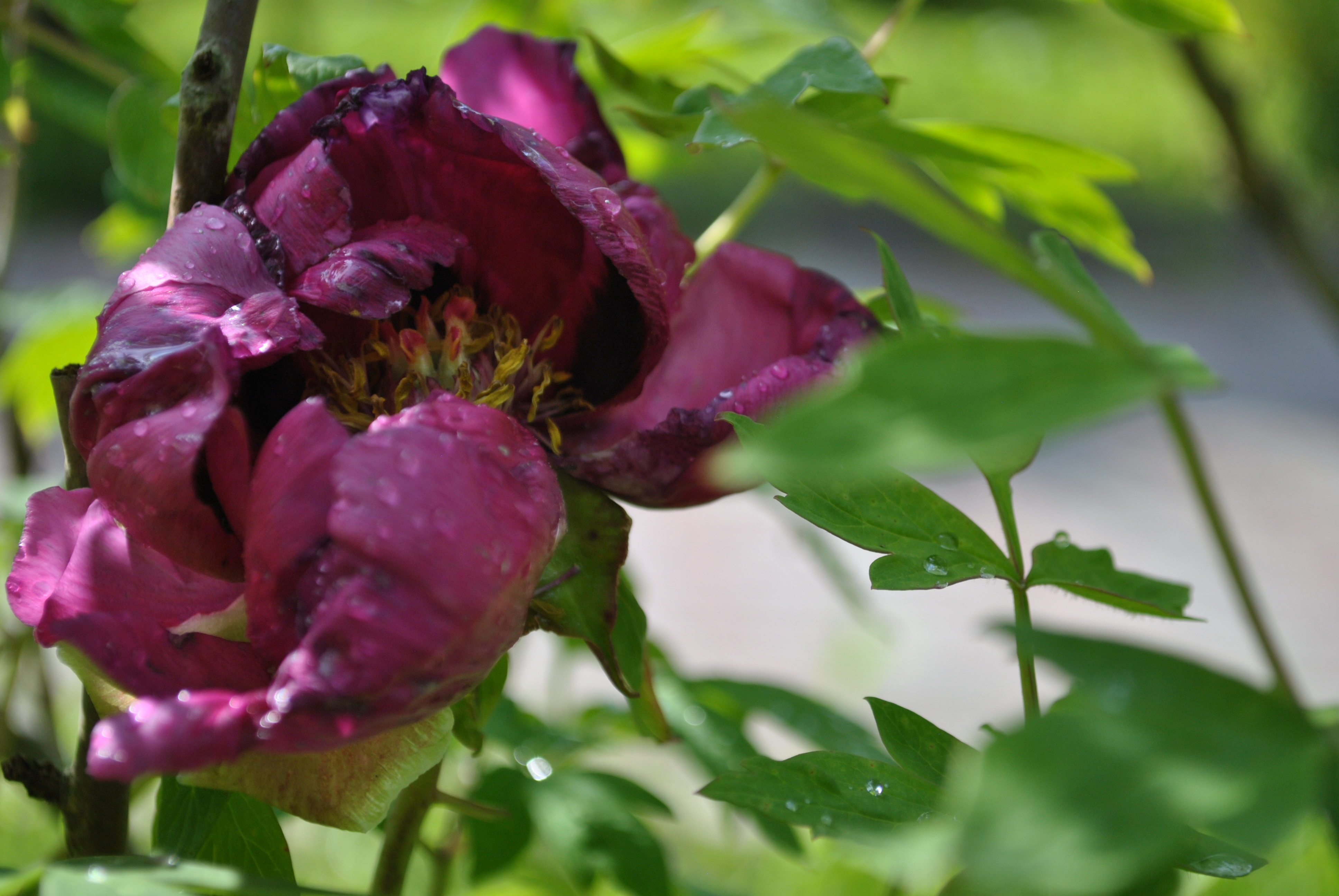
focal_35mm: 82
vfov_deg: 16.6
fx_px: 3072
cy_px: 448
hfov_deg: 24.6
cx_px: 670
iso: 200
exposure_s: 1/400
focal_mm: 55
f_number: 5.6
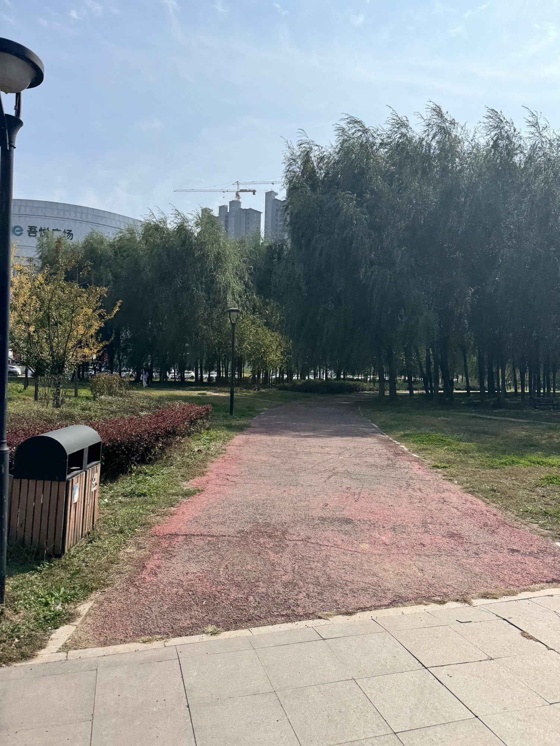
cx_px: 280
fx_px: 517
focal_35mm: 24
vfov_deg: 71.6
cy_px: 373
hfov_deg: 56.9
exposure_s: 1/7937
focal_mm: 6.76
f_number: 1.78
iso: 80
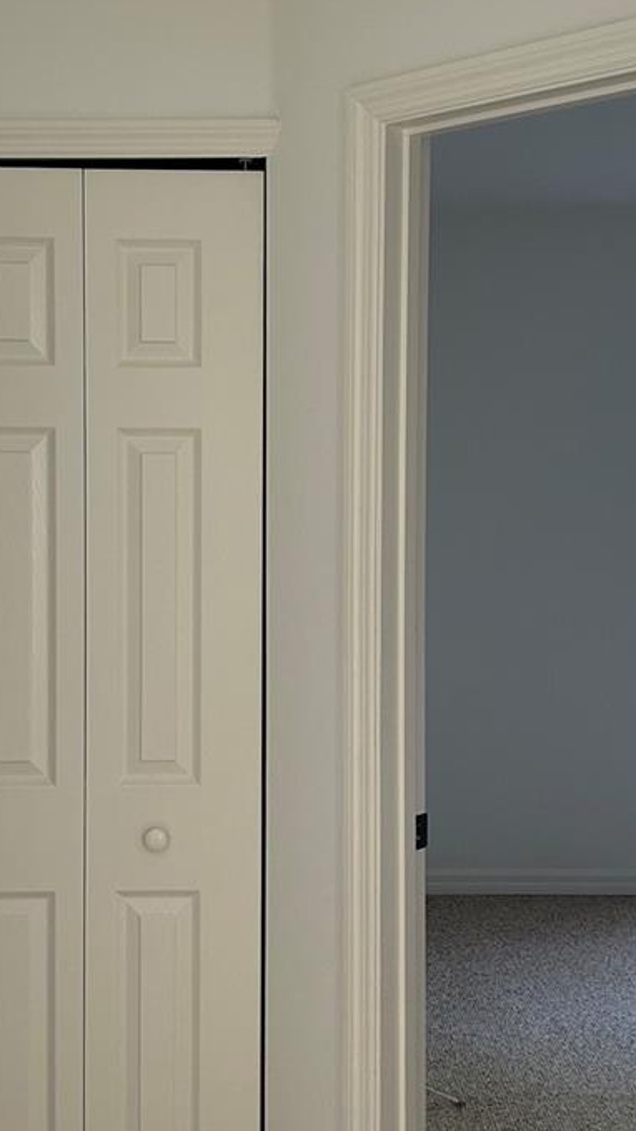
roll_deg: -0.3
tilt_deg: -2.7
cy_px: 534
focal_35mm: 50
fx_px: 1501
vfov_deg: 41.3
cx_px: 258
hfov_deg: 23.9
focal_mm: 5.7
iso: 125
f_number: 1.5
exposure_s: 1/87
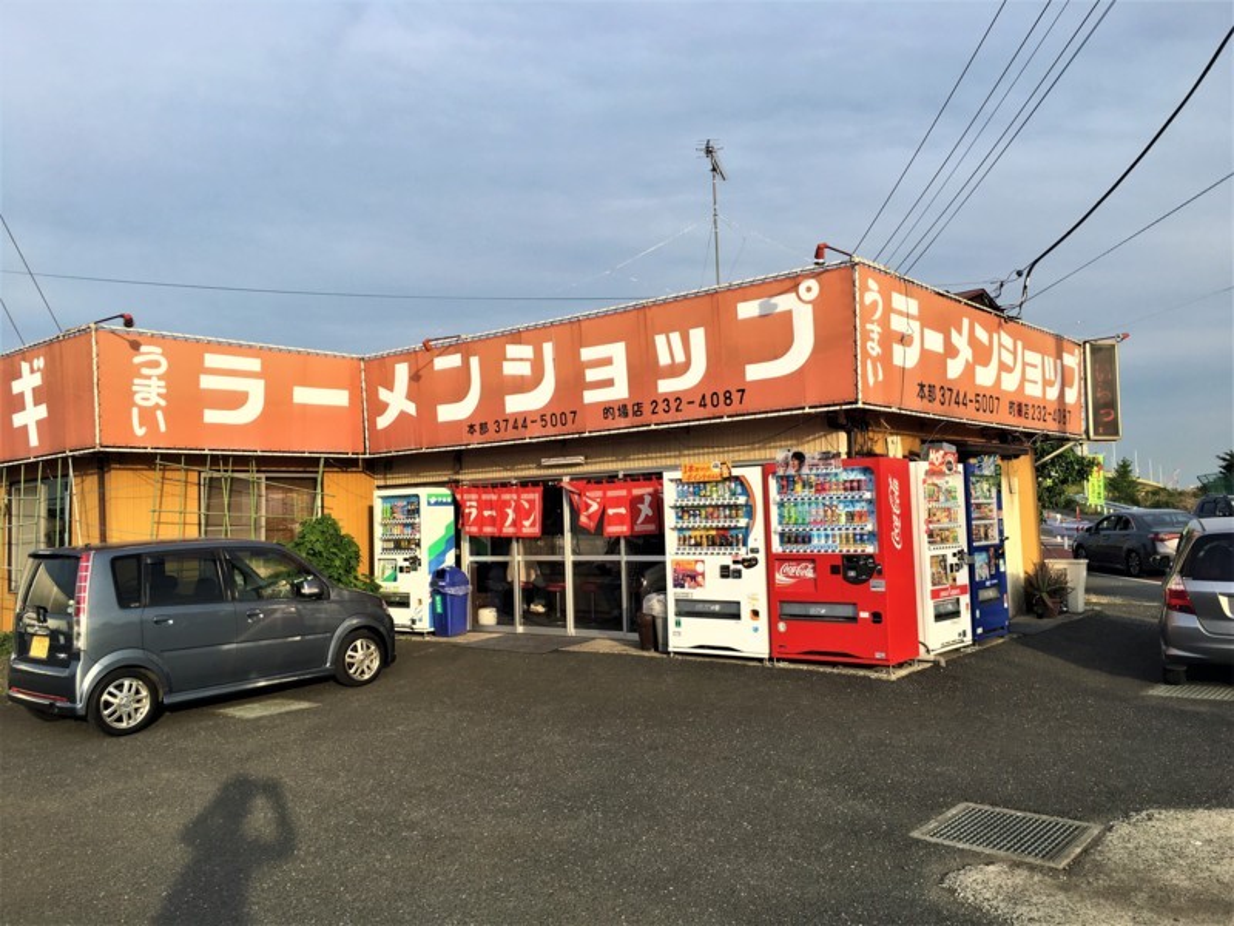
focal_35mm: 29
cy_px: 463
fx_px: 1034
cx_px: 617
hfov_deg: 61.7
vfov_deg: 48.2
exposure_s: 1/630
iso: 25
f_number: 2.2
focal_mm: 4.15
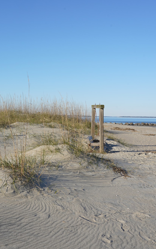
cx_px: 20
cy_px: 124
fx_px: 333
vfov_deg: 41.1
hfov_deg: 25.6
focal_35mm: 49
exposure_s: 1/100
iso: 100
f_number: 14
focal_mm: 32
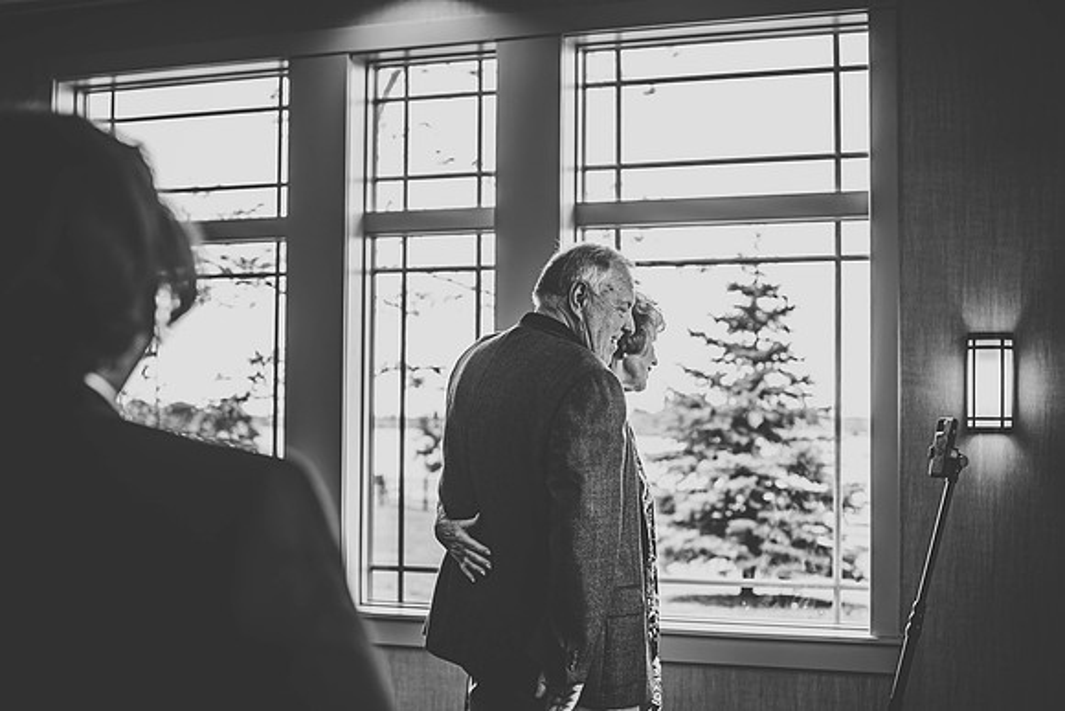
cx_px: 532
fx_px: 1588
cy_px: 356
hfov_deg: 37.1
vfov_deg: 25.2
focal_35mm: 54
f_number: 2.2
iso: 200
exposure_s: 1/320
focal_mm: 50
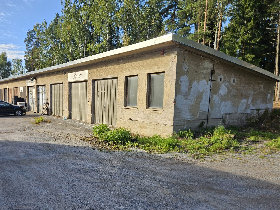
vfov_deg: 48.0
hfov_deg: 61.1
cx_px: 111
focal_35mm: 29
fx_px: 235
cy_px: 123
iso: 25
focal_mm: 5.4
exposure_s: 1/675
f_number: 1.8
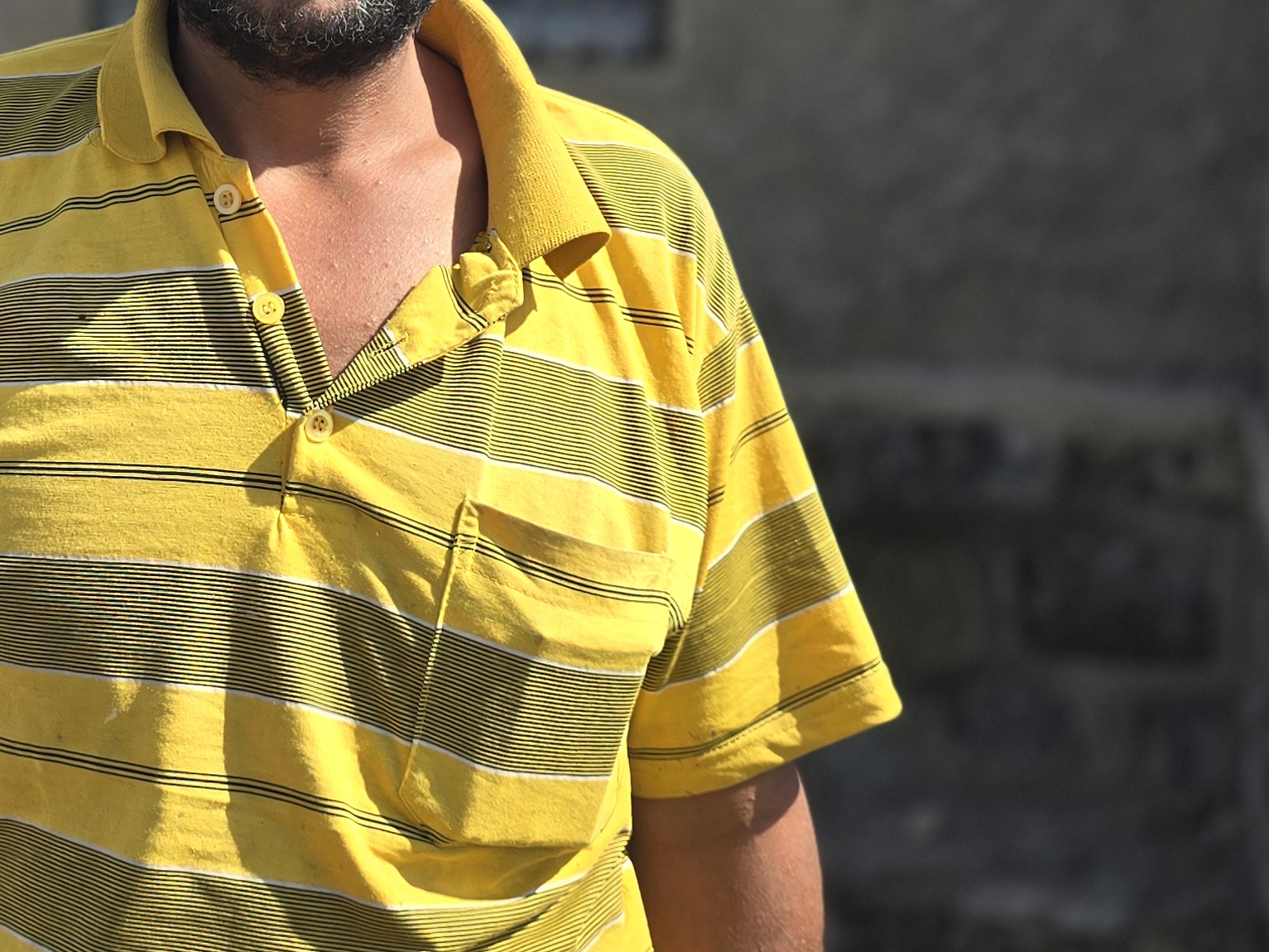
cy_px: 101
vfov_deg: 23.8
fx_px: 2200
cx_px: 117
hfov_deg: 30.7
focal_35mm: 60
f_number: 1.7
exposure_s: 1/403
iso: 12
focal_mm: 6.3
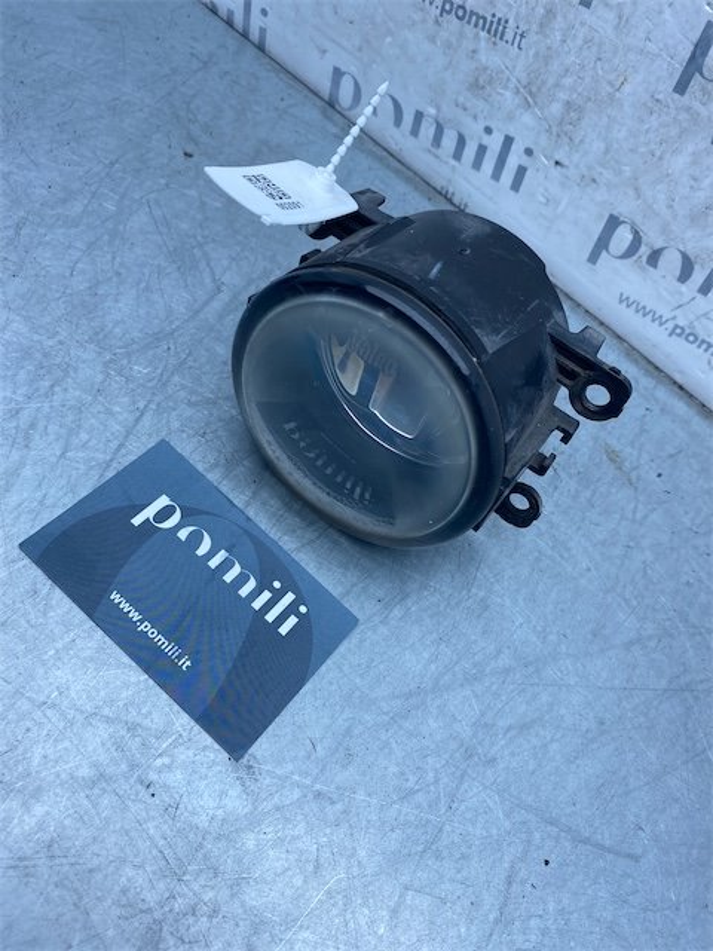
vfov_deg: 67.3
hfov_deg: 53.1
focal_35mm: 26
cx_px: 356
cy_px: 476
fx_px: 714
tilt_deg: -55.7
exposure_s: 1/852
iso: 32
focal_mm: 4.25
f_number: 1.8
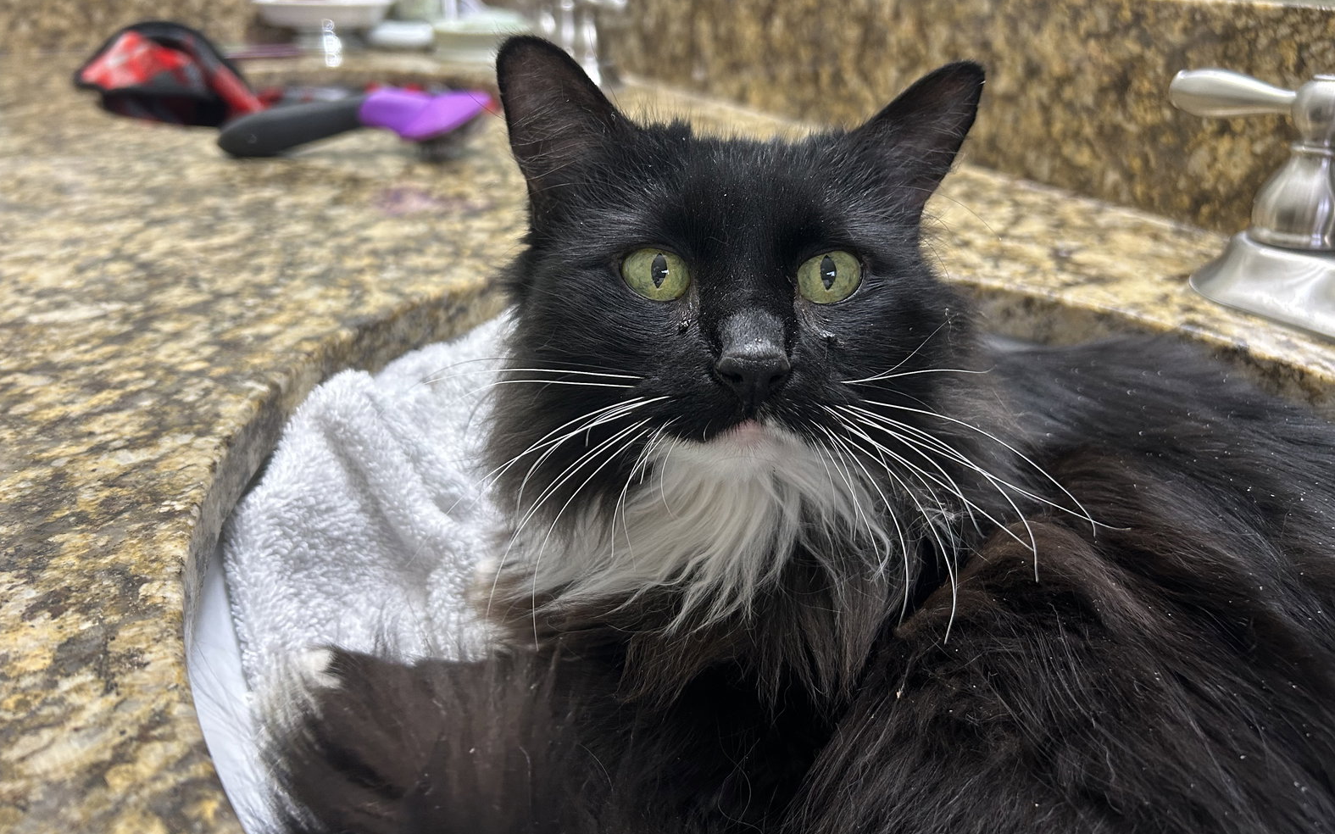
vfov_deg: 44.5
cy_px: 378
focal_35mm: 28
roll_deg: +0.0
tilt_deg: -23.5
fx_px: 1019
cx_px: 658
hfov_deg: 66.5
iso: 160
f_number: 1.5
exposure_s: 1/60
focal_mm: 5.7
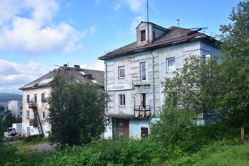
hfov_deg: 58.7
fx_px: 221
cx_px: 124
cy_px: 83
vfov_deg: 41.1
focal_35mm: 32
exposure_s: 1/125
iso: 160
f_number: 10
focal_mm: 32
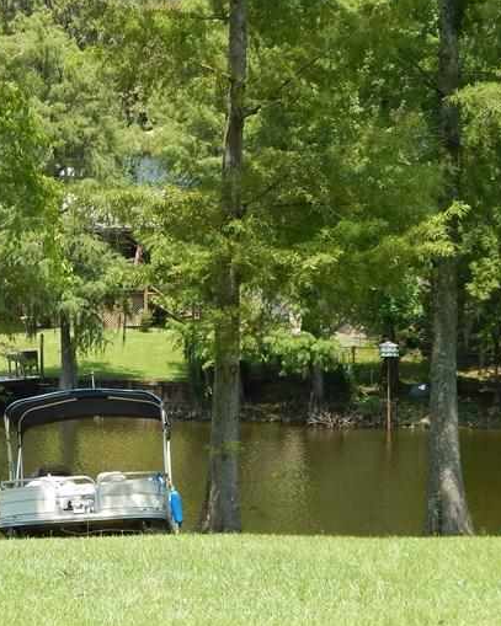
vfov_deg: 17.8
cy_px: 343
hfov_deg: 14.1
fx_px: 2002
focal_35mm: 108
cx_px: 64
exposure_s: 1/400
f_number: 3.8
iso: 125
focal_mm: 9.7
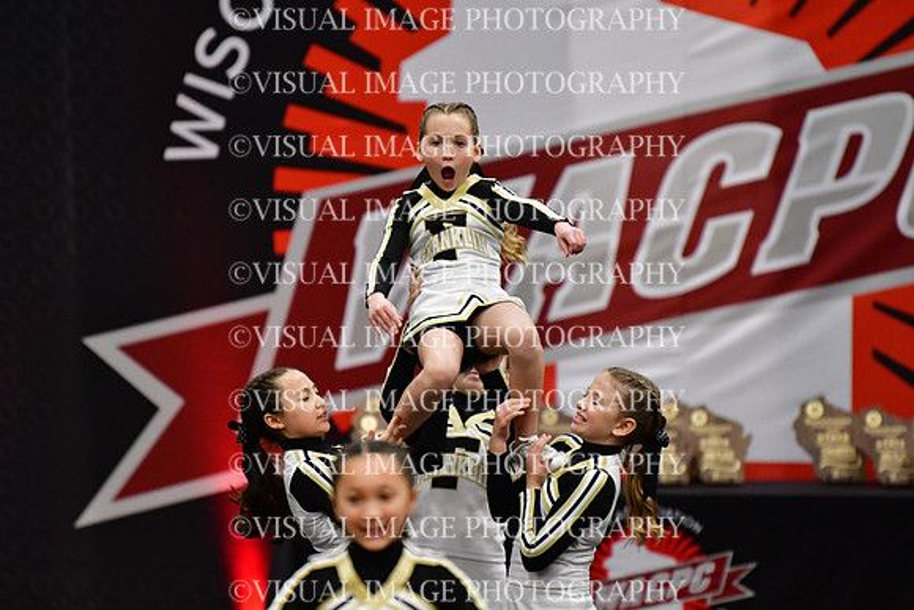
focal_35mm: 300
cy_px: 305
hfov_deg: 6.9
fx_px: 7618
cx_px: 457
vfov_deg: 4.6
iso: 4000
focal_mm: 200
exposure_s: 1/800
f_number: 2.8
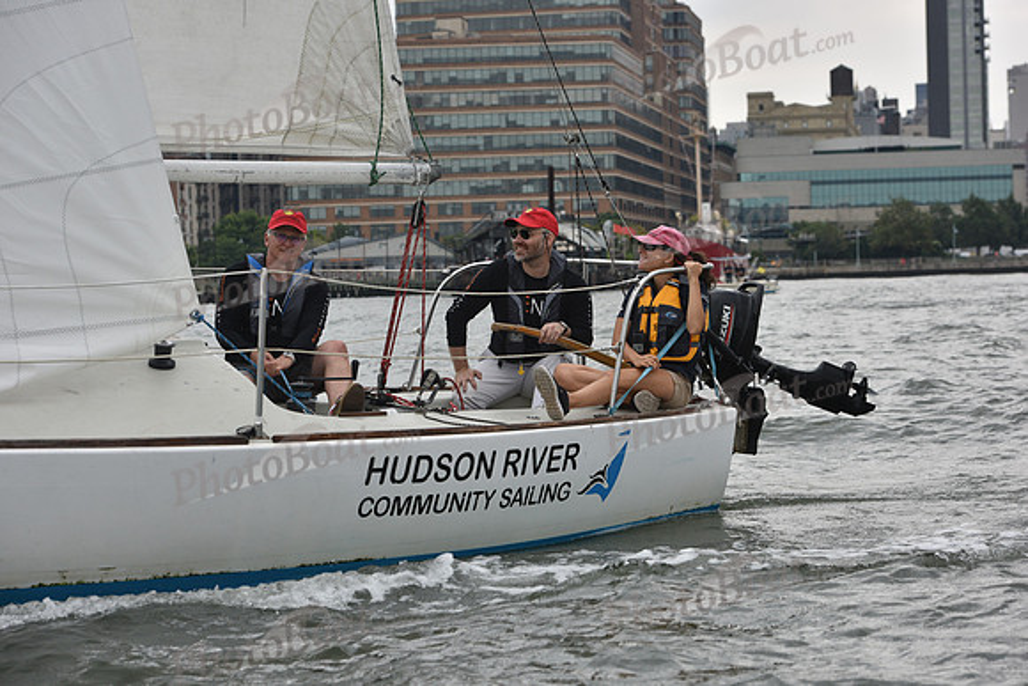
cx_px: 514
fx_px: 2570
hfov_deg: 22.6
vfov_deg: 15.2
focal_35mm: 90
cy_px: 343
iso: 320
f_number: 5.6
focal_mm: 90
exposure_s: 1/1250
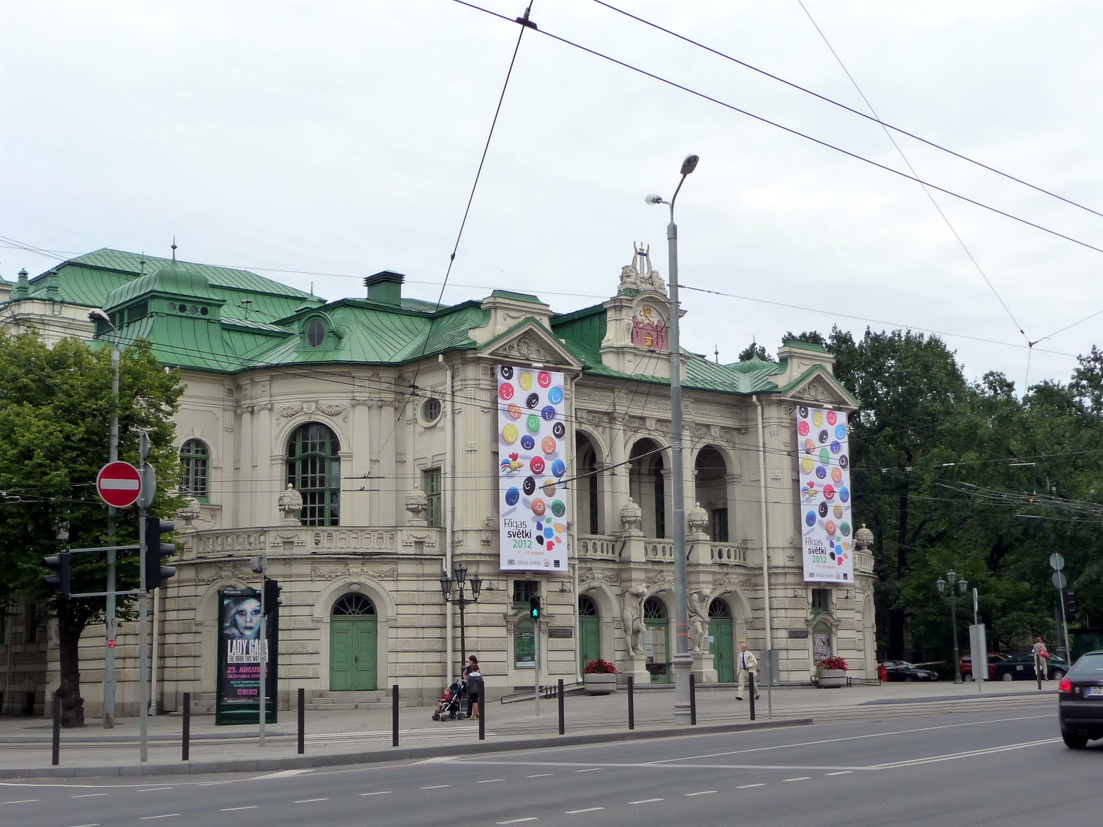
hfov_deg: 38.2
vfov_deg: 29.1
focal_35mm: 50
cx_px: 552
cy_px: 414
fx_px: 1593
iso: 160
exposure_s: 1/640
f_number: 4.2
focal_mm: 8.5
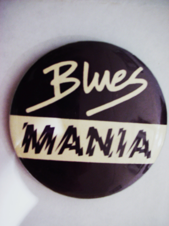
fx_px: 228
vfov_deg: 52.6
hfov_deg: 40.7
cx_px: 84
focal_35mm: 35
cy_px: 113
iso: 200
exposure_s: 1/2.1
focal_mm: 5.8
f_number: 3
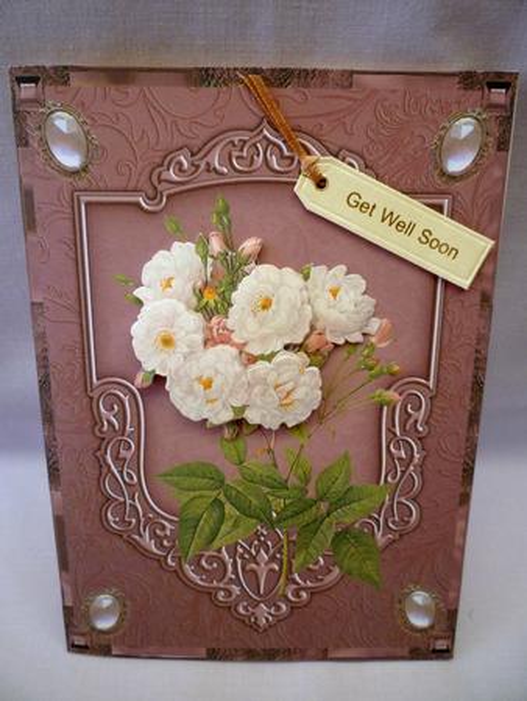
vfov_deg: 61.6
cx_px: 264
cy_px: 350
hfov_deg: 48.3
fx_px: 588
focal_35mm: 29
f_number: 3.3
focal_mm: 5.2
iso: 200
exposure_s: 1/30
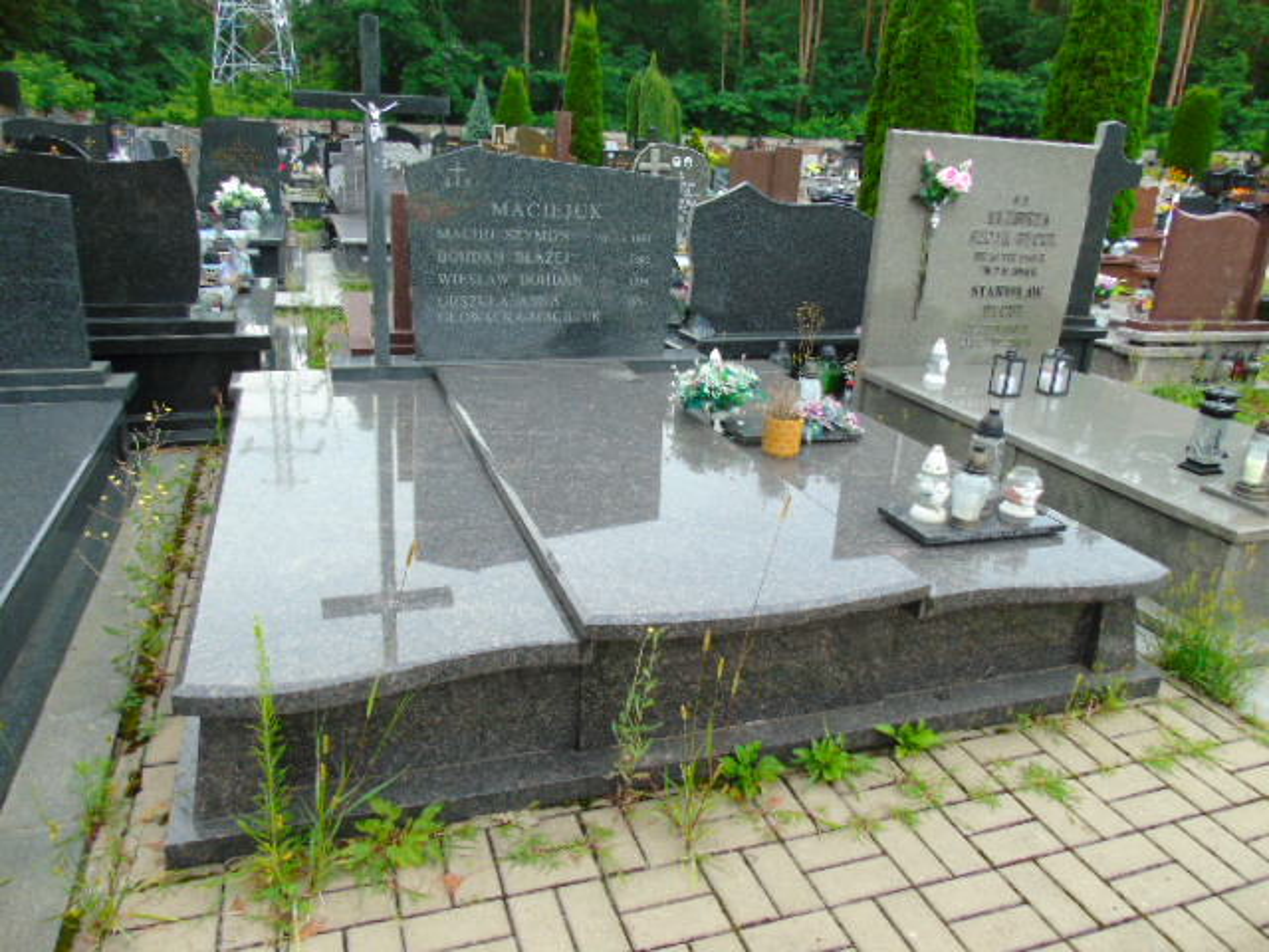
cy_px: 476
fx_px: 916
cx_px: 634
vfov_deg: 54.9
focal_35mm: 25
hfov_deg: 69.4
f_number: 3.4
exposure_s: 1/80
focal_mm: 4.4
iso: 80
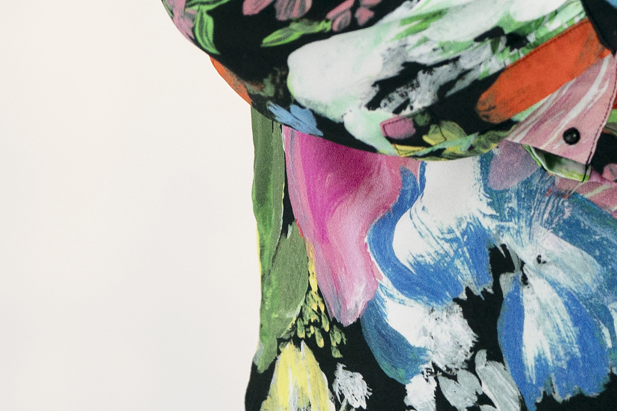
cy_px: -351
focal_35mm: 568
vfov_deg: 2.4
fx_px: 9736
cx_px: 261
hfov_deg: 3.6
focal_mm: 132
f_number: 2.8
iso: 500
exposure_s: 1/125
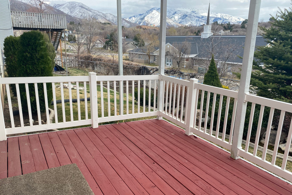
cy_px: 106
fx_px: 227
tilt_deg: -15.8
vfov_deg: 46.4
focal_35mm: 28
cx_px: 147
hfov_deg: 65.5
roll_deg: -0.8
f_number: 1.8
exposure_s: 1/973
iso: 32
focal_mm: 4.25
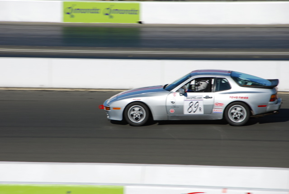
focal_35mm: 300
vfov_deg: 4.6
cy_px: 97
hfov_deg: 6.9
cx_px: 144
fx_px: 2412
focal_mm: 200
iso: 100
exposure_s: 1/250
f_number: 10
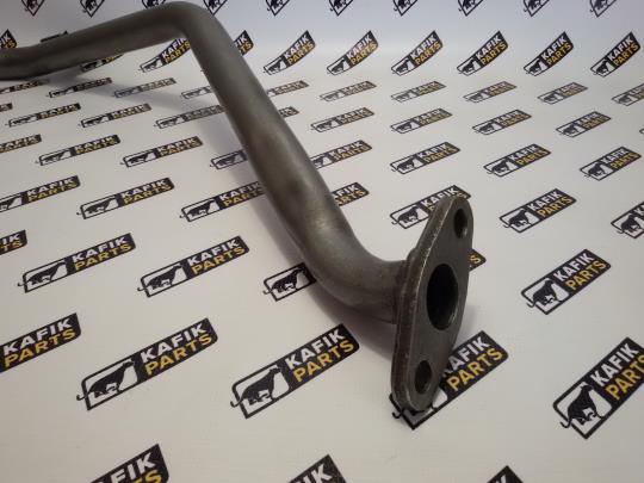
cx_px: 322
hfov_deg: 58.4
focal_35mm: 31
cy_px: 242
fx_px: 577
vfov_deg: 45.4
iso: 40
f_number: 2.4
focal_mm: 2.93
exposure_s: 1/33
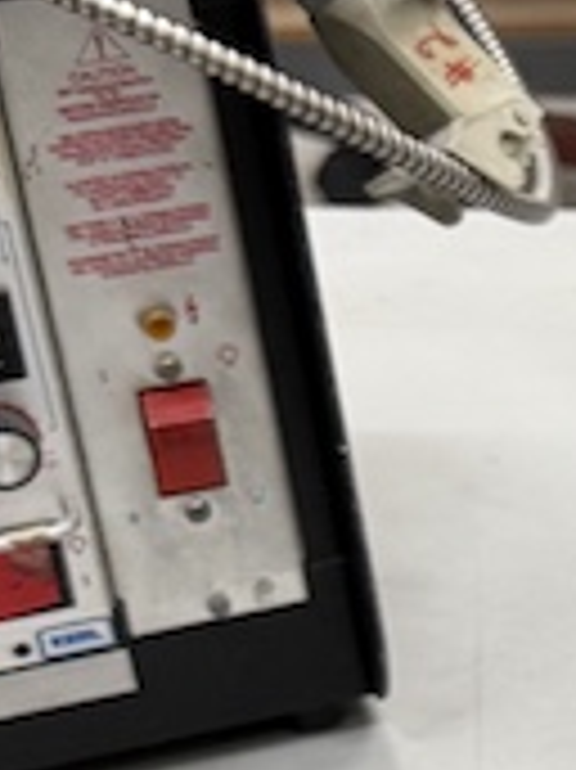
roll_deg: +0.7
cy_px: 761
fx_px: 3199
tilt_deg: -31.2
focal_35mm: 144
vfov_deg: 13.5
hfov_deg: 9.1
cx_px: 1436
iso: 160
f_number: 1.78
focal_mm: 6.76
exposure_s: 1/120
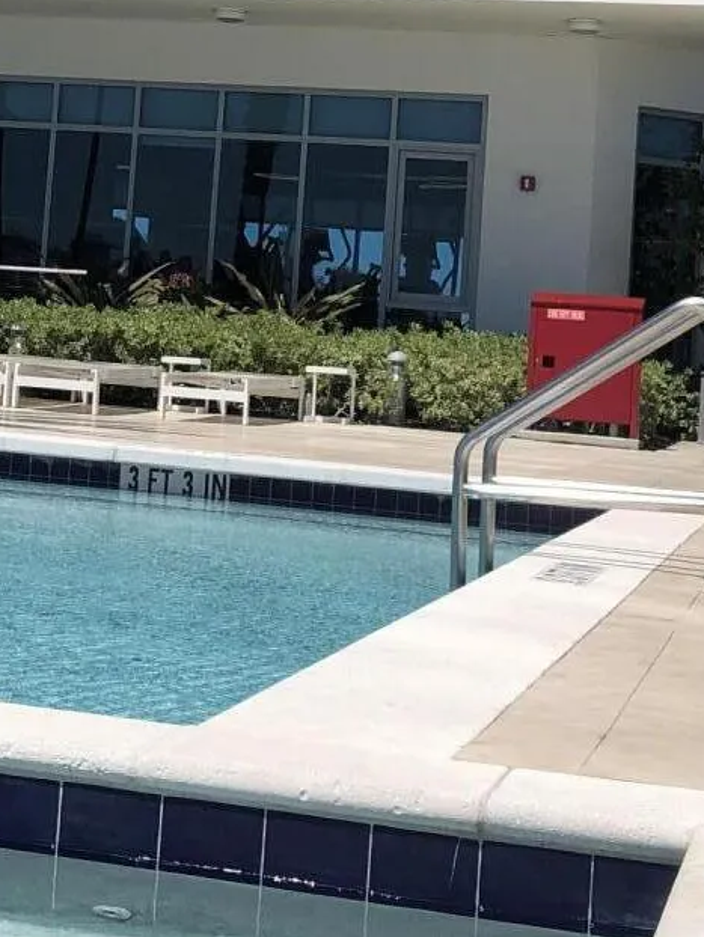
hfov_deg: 16.2
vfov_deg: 21.3
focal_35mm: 90
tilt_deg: +4.0
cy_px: 113
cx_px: 66
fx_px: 2439
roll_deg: -3.7
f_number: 1.8
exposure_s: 1/4000
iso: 25
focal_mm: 4
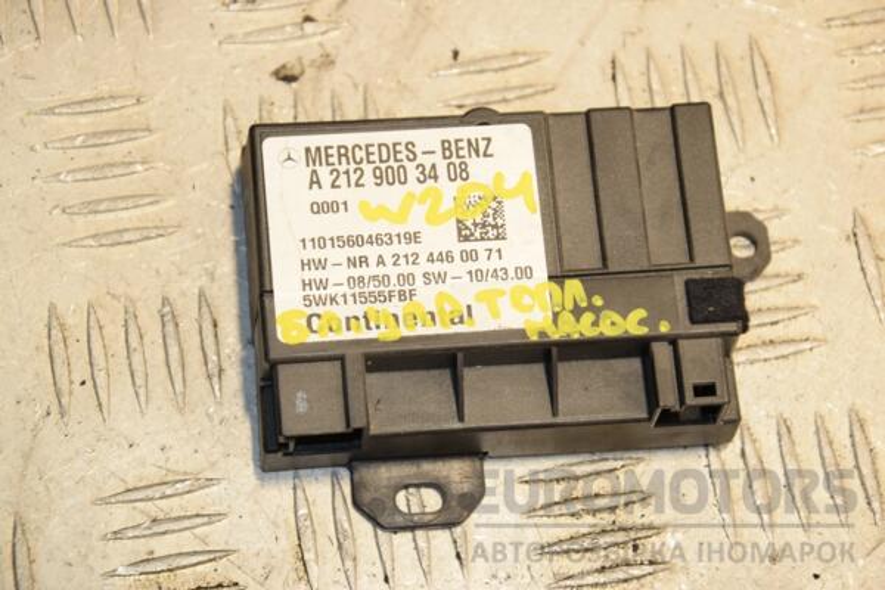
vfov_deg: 11.4
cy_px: 295
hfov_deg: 17.1
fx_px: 2950
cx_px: 442
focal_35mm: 120
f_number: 7.1
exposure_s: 1/200
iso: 800
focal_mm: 80
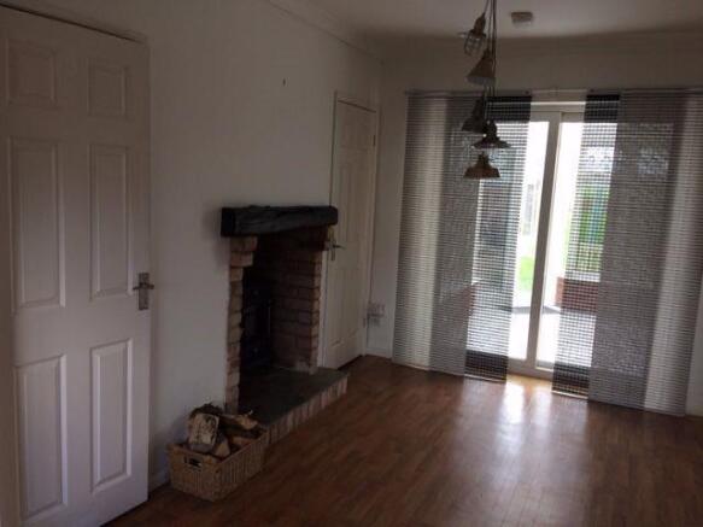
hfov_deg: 61.7
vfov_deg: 48.2
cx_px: 352
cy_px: 264
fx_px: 589
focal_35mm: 29
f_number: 2.2
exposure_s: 1/50
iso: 40
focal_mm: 4.15
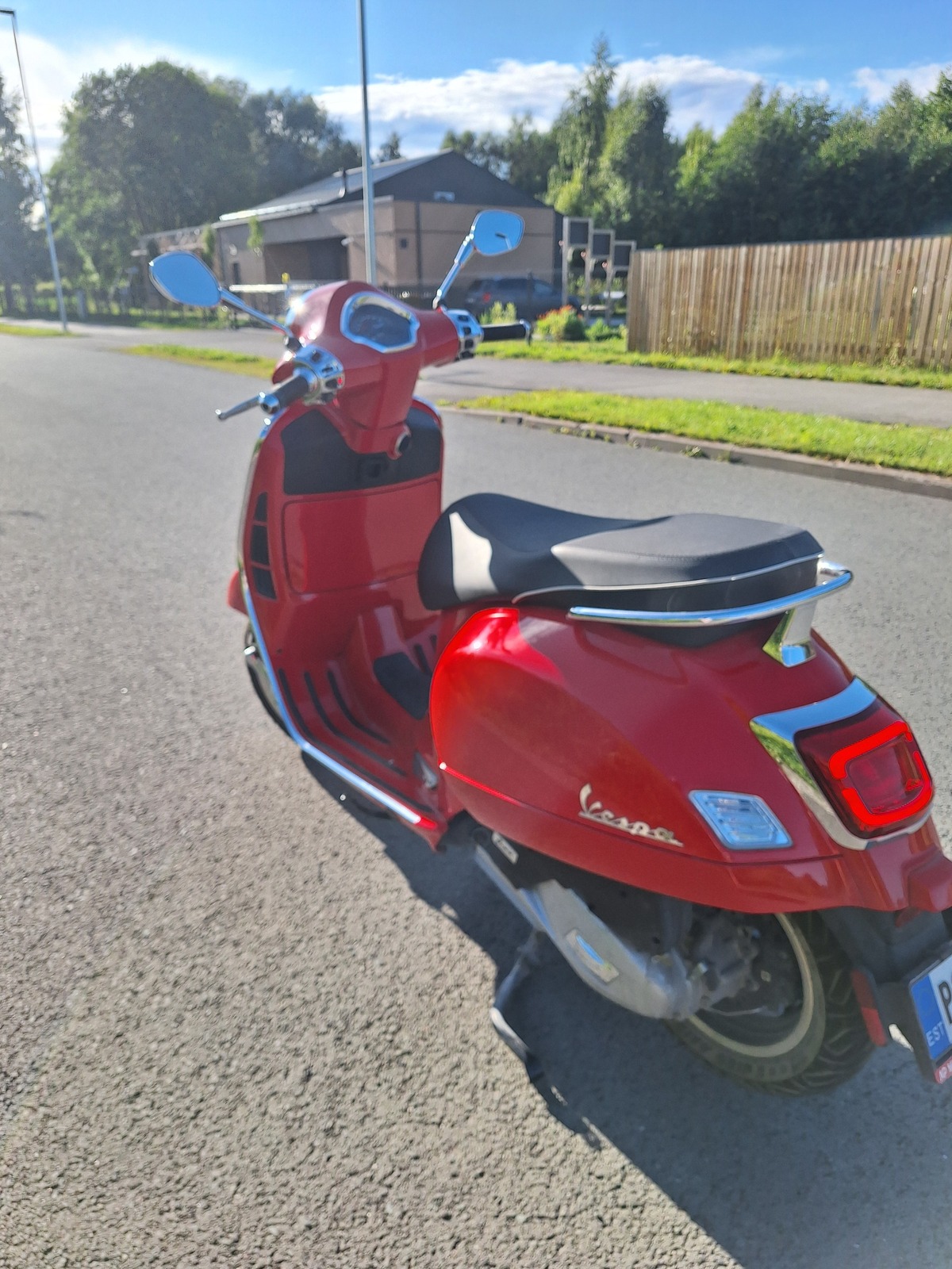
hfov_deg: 58.9
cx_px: 476
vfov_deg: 73.9
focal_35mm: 23
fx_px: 843
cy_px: 634
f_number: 1.8
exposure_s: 1/1799
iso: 40
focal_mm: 5.54
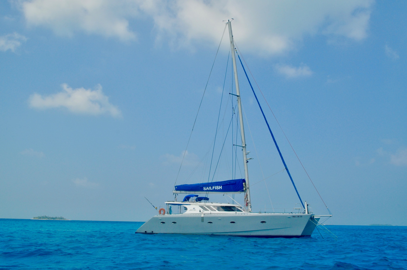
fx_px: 440
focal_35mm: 39
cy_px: 135
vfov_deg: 34.1
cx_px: 204
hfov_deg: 49.6
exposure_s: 1/400
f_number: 11
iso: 200
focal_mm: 26
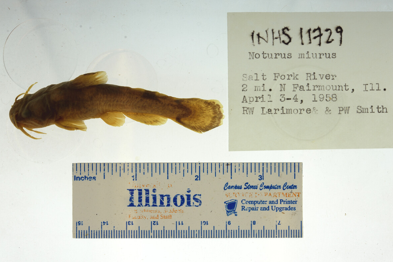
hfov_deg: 32.9
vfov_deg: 22.3
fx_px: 666
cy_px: 132
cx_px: 198
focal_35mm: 61
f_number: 10
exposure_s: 1/200
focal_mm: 60
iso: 100
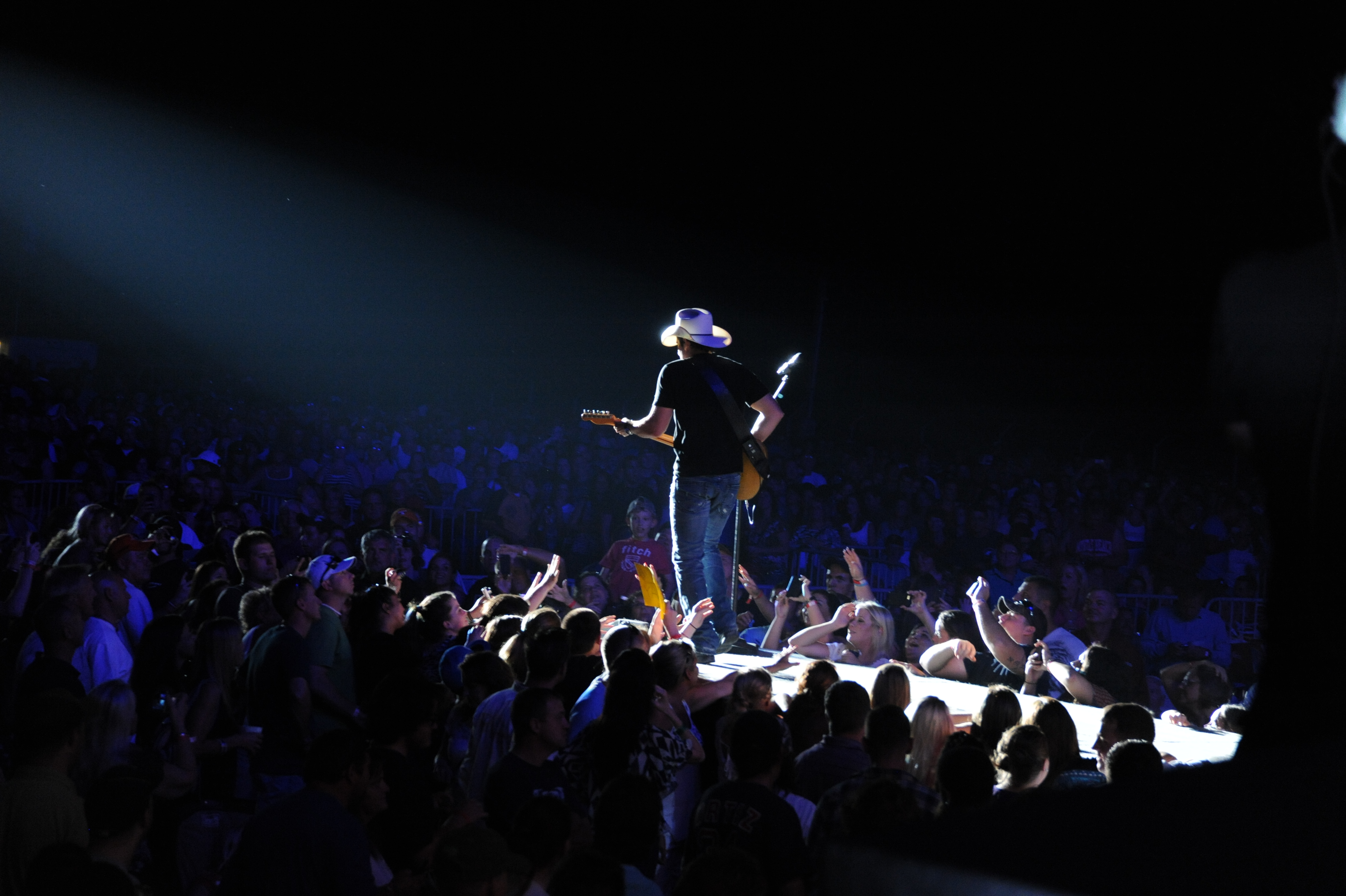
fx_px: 4484
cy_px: 448
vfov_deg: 11.4
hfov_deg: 17.1
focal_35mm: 120
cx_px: 673
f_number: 6.3
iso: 3200
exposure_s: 1/125
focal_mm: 120
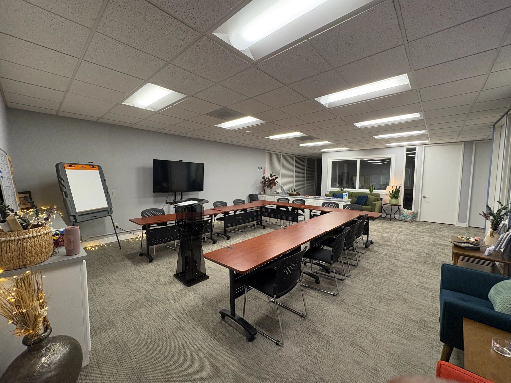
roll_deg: +0.7
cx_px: 256
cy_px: 192
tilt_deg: -3.1
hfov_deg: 102.1
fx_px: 207
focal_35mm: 14
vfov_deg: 85.7
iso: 200
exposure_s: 1/56
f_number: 2.2
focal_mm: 2.22
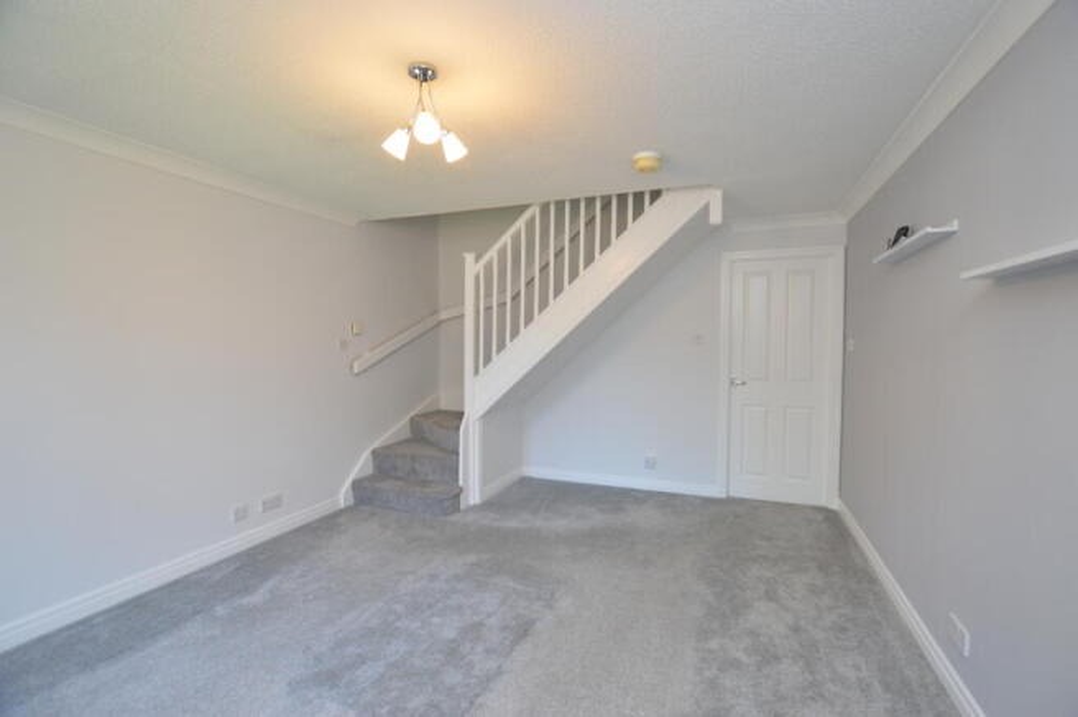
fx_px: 449
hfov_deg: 100.4
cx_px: 539
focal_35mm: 15
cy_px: 358
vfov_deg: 77.2
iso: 450
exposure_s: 1/60
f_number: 3.5
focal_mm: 10
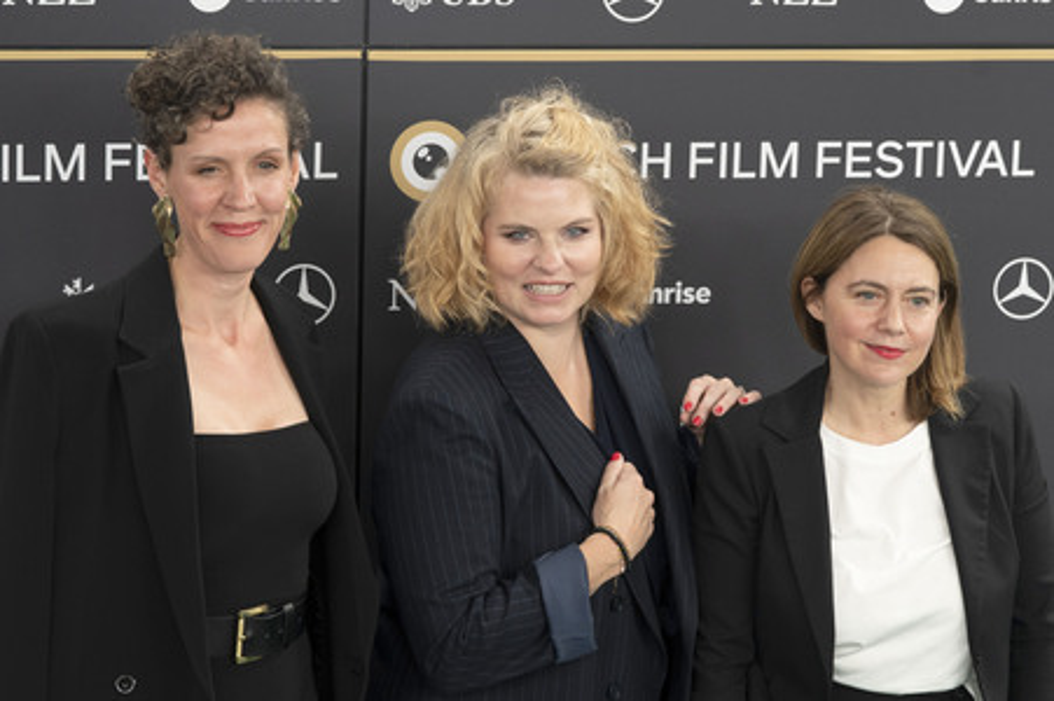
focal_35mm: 116
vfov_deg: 11.7
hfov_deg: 17.6
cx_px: 505
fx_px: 3408
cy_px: 301
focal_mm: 97
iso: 1600
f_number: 6.3
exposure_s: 1/400
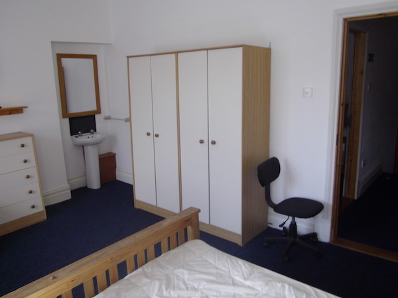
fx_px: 310
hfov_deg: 65.3
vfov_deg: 51.4
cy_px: 149
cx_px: 199
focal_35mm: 27
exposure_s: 1/100
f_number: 3.2
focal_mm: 4.9
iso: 100
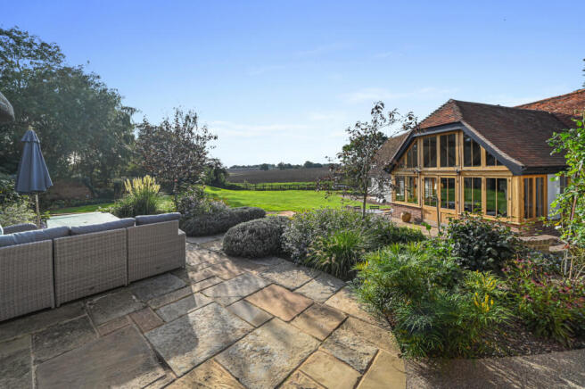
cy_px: 194
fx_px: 227
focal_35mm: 14
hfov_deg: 104.3
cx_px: 292
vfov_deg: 81.1
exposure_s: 1/640
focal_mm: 14
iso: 500
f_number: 8
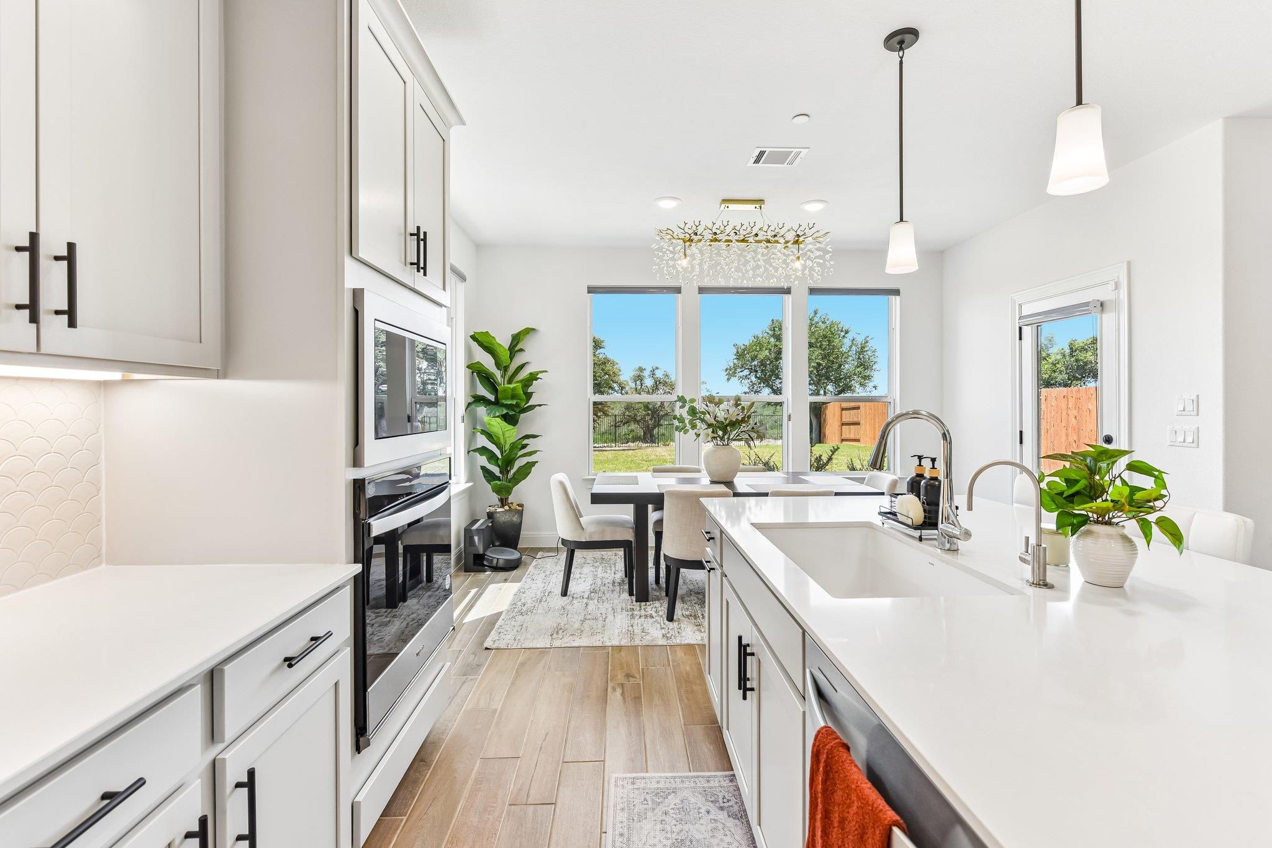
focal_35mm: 16
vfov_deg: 73.7
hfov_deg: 96.7
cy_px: 424
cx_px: 636
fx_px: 565
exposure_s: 1/30
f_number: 8
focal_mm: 16
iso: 100
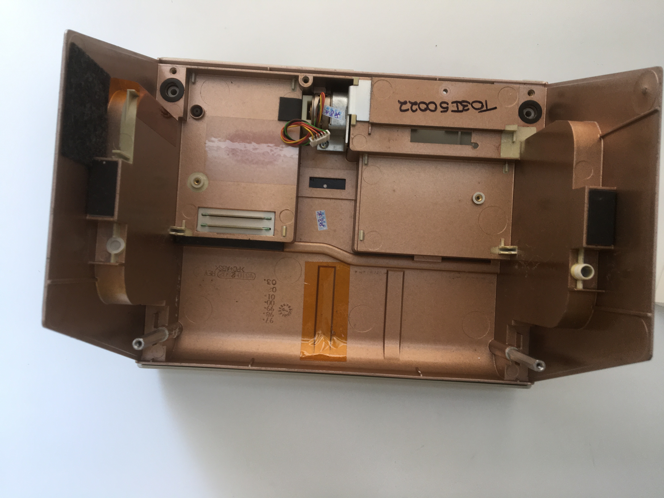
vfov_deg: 48.2
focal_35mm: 29
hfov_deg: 61.7
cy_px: 249
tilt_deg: -87.4
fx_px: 556
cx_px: 332
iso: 40
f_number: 2.2
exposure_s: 1/100
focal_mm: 4.15
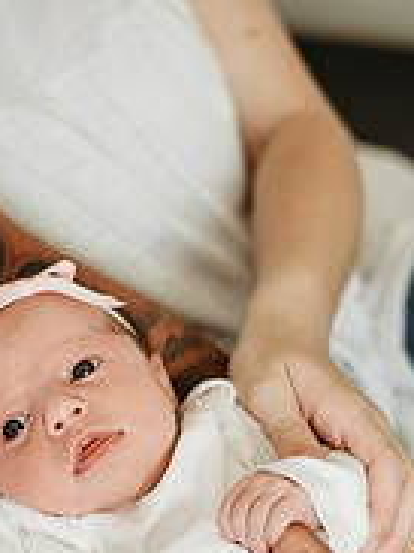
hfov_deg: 12.5
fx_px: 1884
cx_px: 154
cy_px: 487
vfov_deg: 16.5
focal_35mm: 118
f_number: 2
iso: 800
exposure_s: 1/250
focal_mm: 50
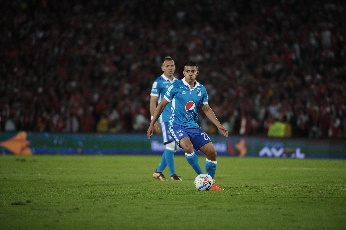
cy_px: 115
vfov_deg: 3.4
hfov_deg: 5.2
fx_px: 3842
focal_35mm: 400
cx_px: 173
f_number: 4
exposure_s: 1/1000
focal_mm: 400
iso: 2500
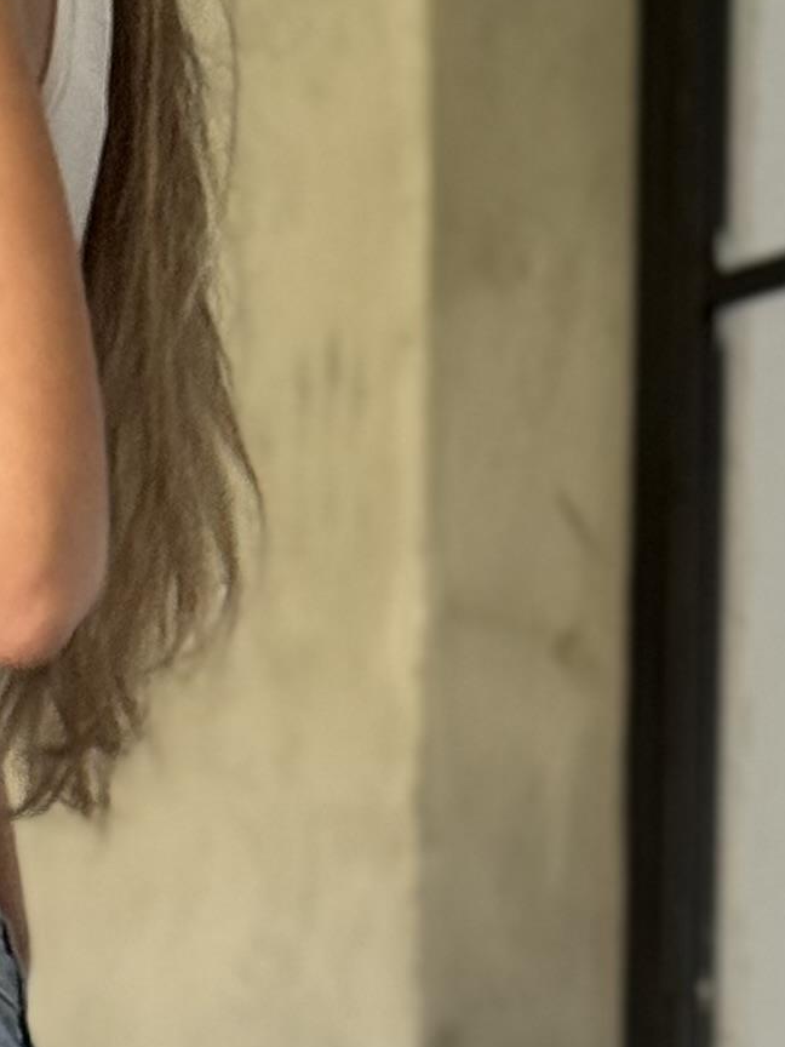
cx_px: -243
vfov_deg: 8.3
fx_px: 6773
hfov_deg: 6.6
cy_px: 2277
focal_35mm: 224
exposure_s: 1/60
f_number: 1.78
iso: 200
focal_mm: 6.76
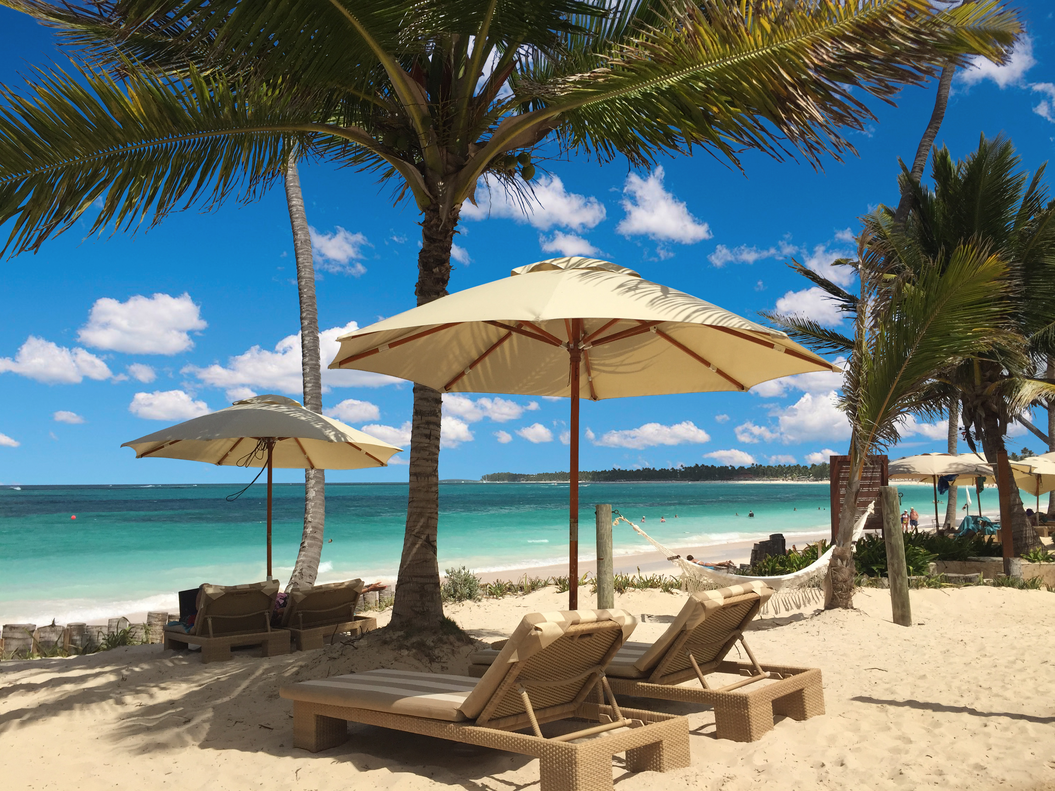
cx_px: 528
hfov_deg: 61.7
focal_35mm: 29
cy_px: 396
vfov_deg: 48.2
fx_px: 884
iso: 32
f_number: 2.2
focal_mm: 4.15
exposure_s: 1/3968
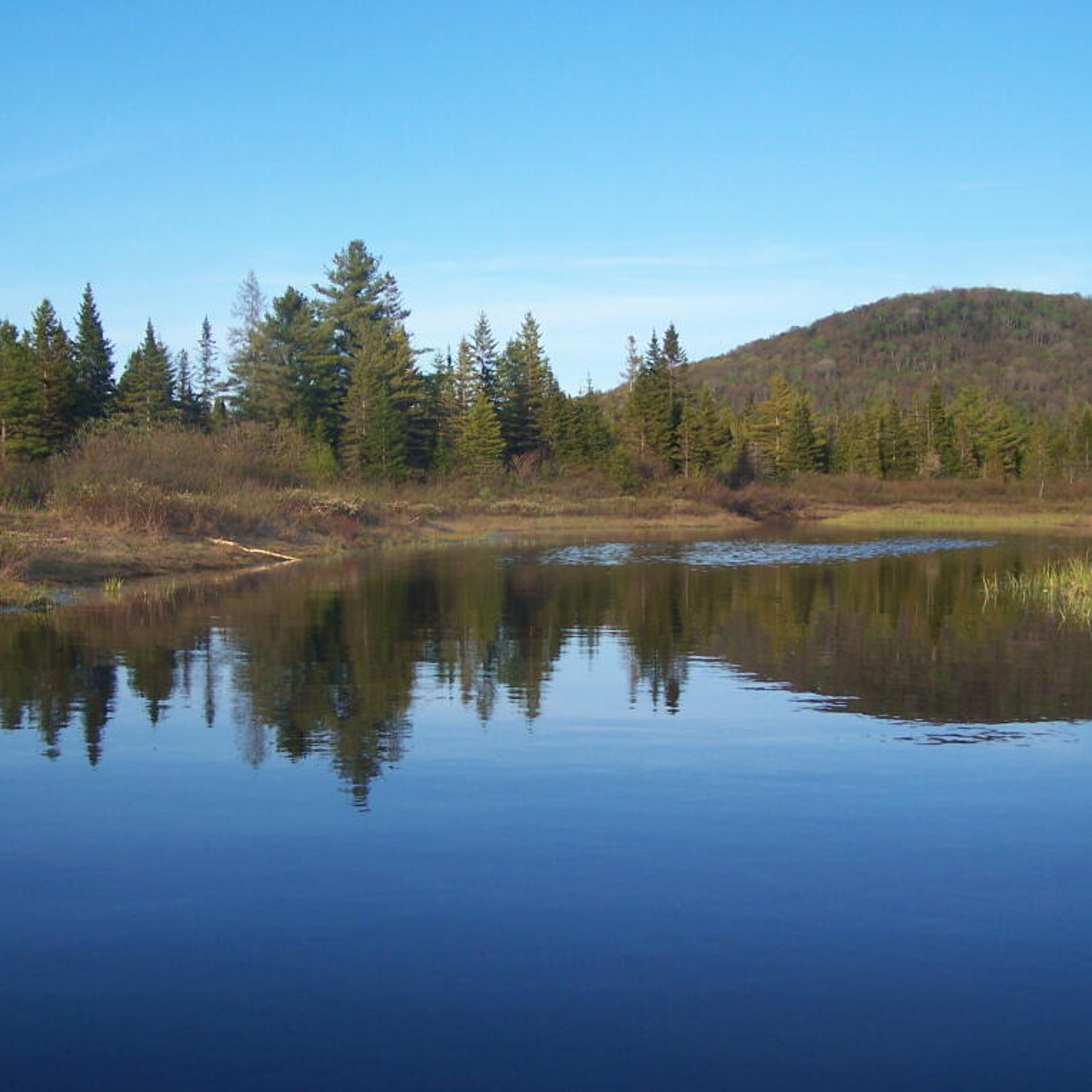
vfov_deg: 37.6
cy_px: 546
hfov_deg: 37.6
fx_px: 1606
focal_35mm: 45
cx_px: 536
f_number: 2.8
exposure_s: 1/640
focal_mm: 6.3
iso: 80
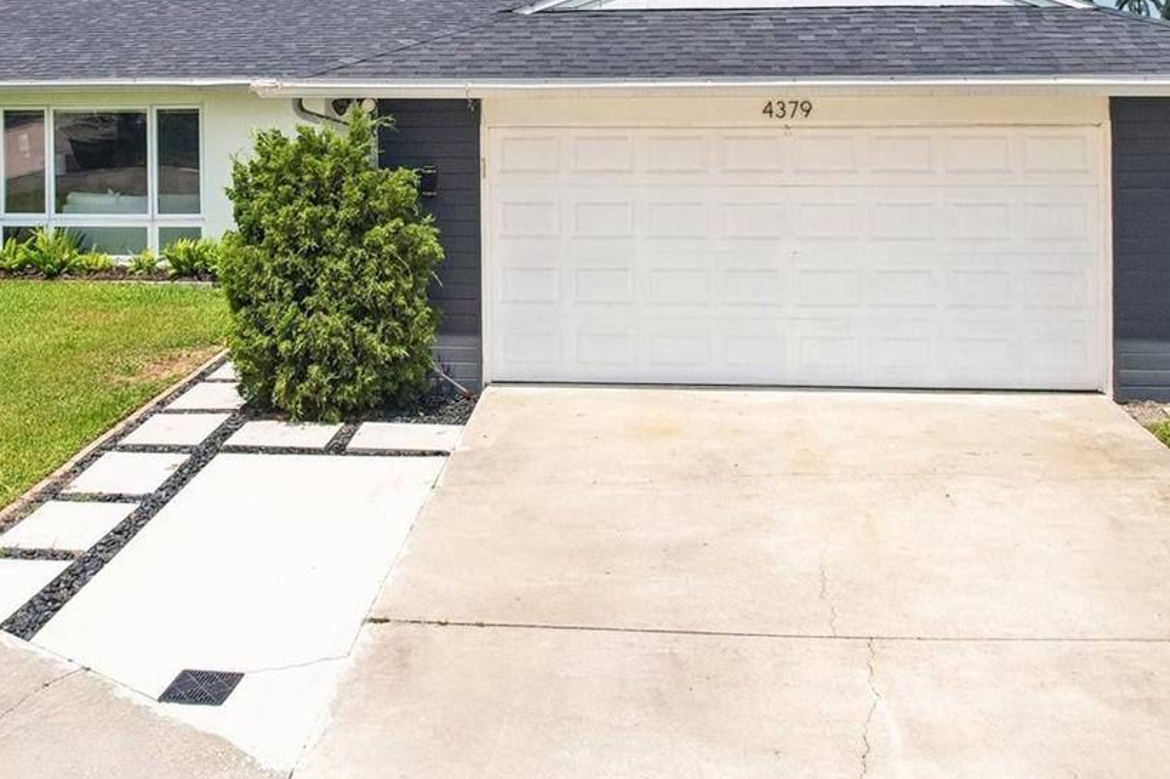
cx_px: 477
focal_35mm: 43
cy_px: 114
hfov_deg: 45.2
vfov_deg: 30.1
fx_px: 1397
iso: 400
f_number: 2.8
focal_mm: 8.4
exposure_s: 1/1600
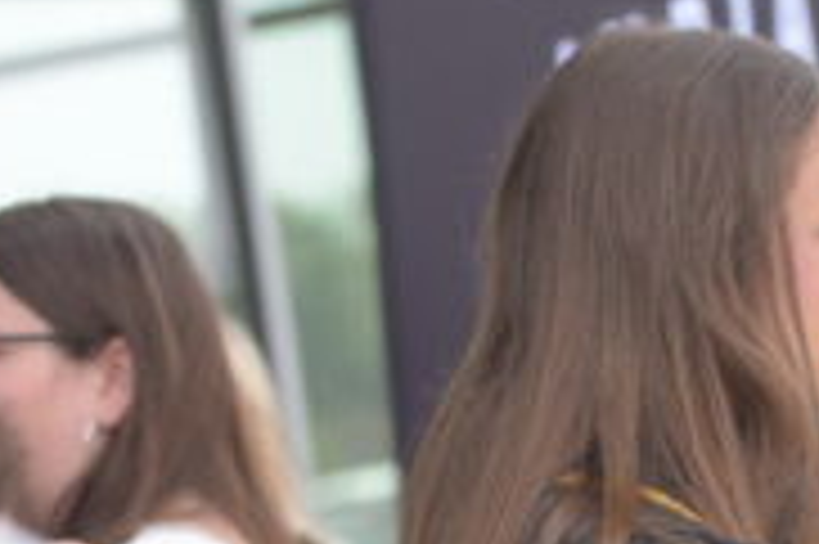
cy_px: 598
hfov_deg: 6.7
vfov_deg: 4.4
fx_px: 7001
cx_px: 810
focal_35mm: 308
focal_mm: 70
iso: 400
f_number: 4
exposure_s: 1/1000
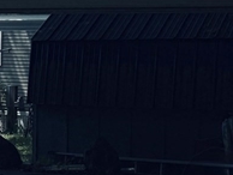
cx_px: -228
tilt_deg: -2.6
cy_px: 85
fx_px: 923
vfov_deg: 10.8
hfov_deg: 12.7
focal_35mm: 137
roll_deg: -0.7
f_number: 1.6
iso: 40
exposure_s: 1/10101
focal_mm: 5.96
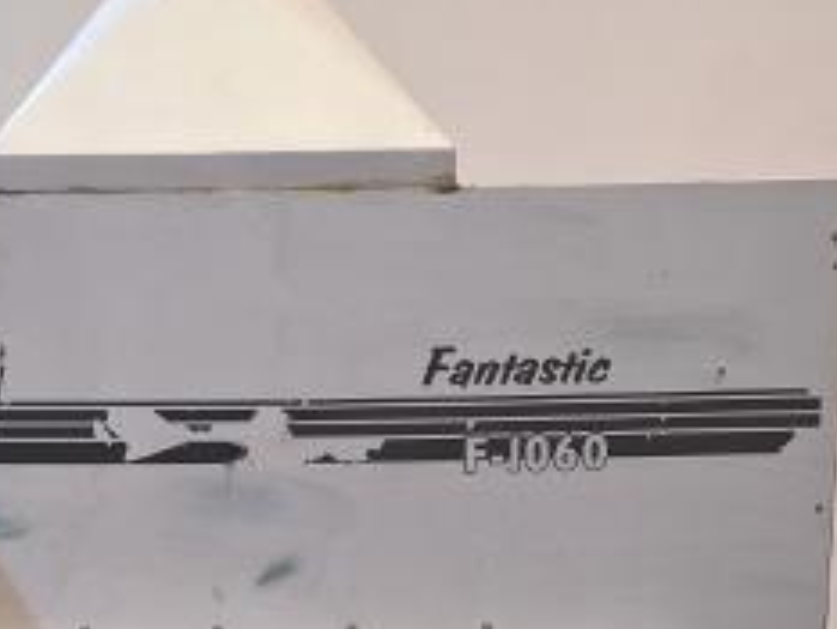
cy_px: 780
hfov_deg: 26.8
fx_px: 1718
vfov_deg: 19.4
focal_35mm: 71
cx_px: 154
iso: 200
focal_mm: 5.54
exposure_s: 1/50
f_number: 1.8
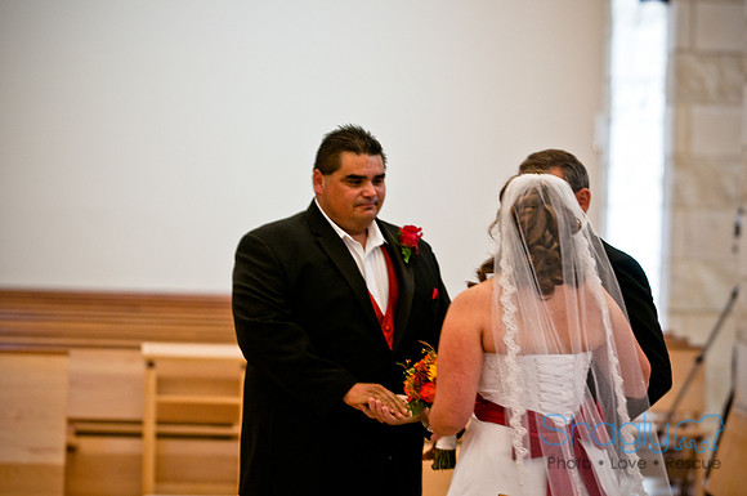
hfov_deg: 11.4
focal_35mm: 180
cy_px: 248
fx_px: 3730
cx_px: 374
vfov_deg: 7.6
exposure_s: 1/100
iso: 640
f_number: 2.8
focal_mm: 120
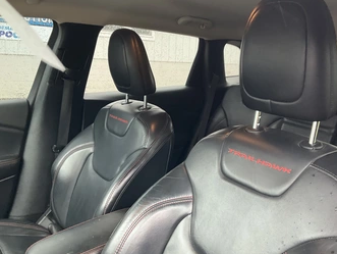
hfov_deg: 52.5
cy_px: 118
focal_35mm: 35
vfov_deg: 40.7
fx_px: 341
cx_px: 179
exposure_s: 1/60
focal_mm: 3
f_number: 1.8
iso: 125
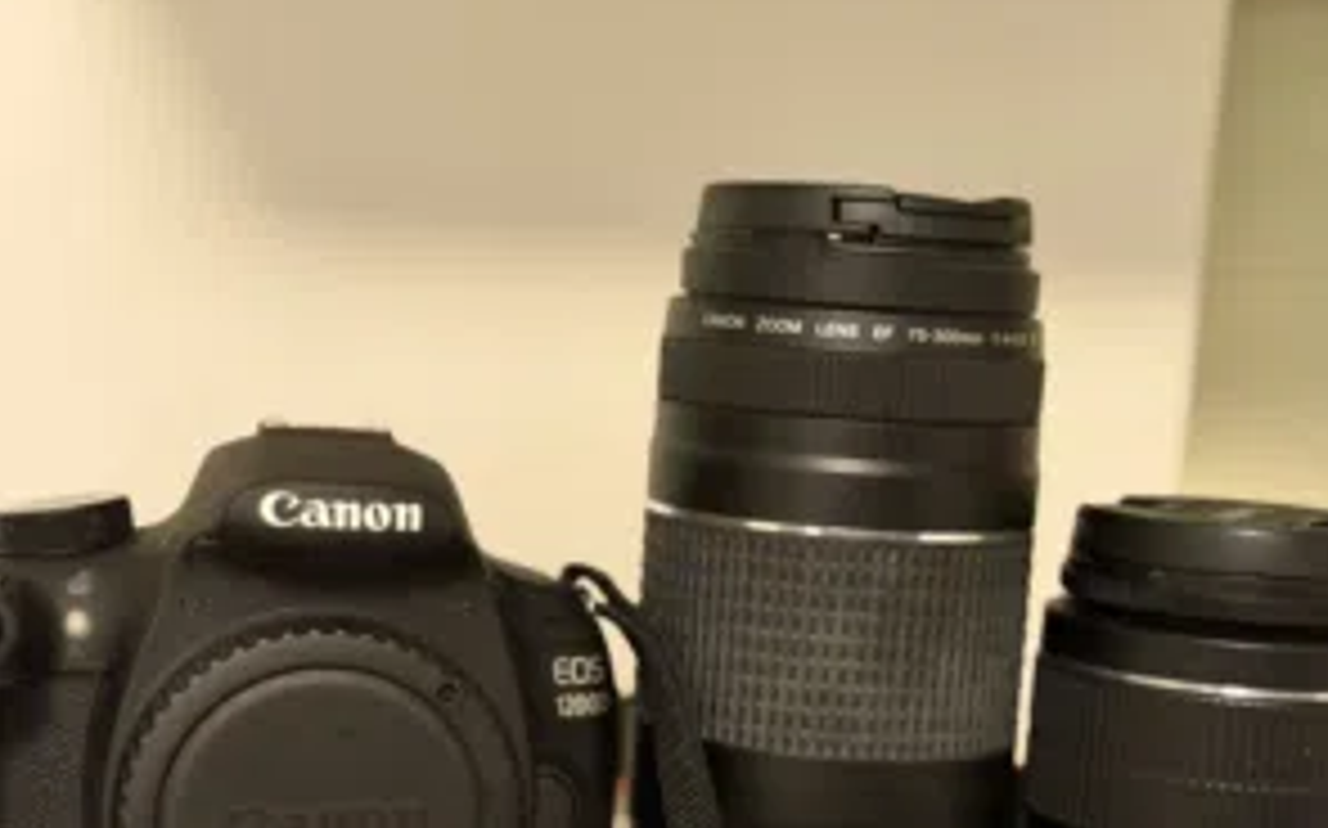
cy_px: 634
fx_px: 2496
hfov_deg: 29.8
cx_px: 671
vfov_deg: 18.7
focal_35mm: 69
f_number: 1.78
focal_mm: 6.76
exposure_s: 1/25
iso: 800
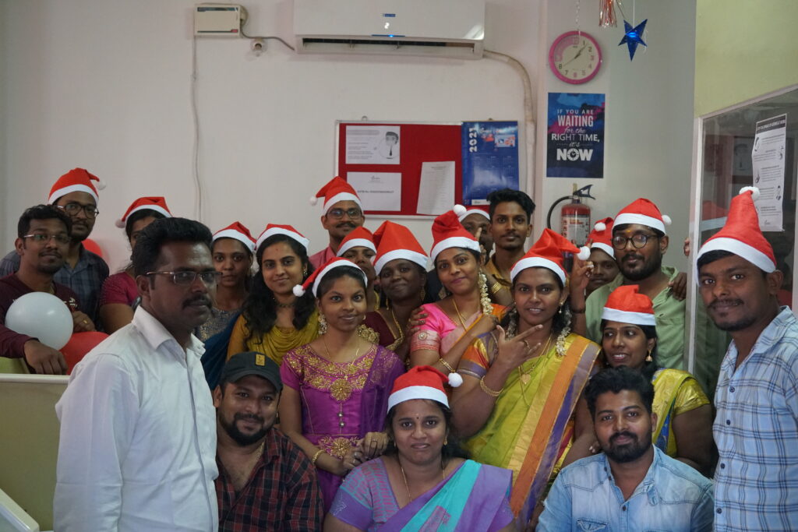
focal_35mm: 45
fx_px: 998
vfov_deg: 29.9
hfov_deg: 43.6
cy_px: 266
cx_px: 399
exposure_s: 1/160
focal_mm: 30
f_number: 4
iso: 4000
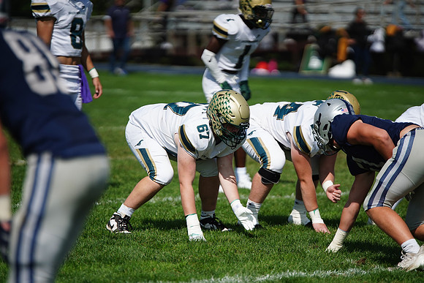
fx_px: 3534
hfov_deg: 6.9
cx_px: 212
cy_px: 142
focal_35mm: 300
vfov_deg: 4.6
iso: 400
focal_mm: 300
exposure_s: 1/8000
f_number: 2.8
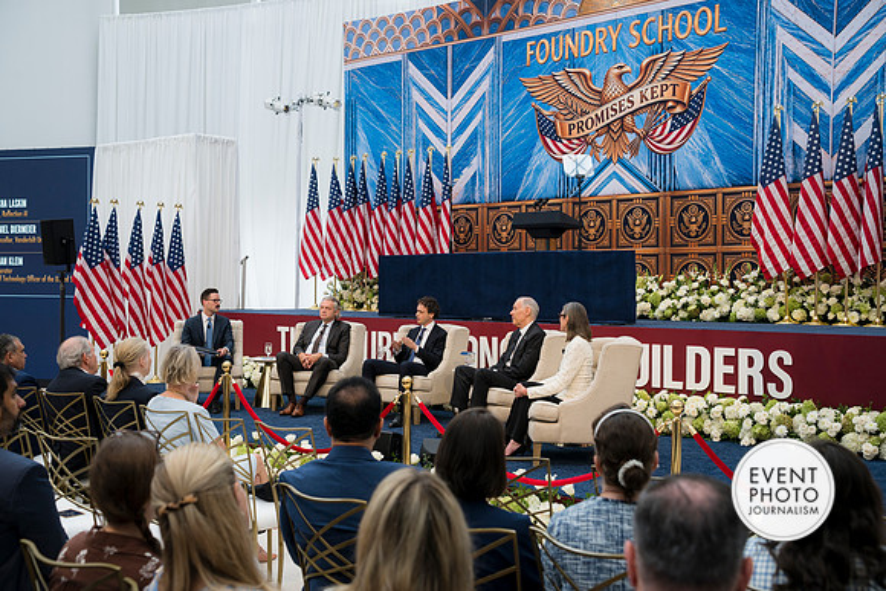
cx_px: 443
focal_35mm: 38
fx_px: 935
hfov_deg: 50.7
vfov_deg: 35.1
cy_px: 296
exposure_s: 1/160
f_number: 4
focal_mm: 38
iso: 250
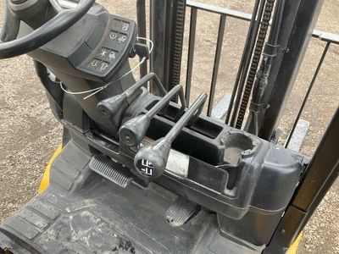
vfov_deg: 48.2
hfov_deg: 61.7
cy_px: 127
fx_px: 284
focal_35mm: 29
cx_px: 170
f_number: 1.8
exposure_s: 1/122
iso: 50
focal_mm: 3
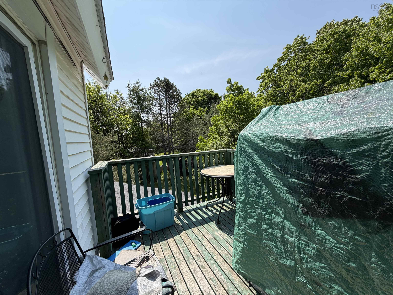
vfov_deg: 85.7
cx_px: 196
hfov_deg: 102.1
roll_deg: +4.0
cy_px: 148
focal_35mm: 14
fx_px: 159
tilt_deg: -3.4
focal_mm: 2.22
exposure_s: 1/770
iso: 25
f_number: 2.2
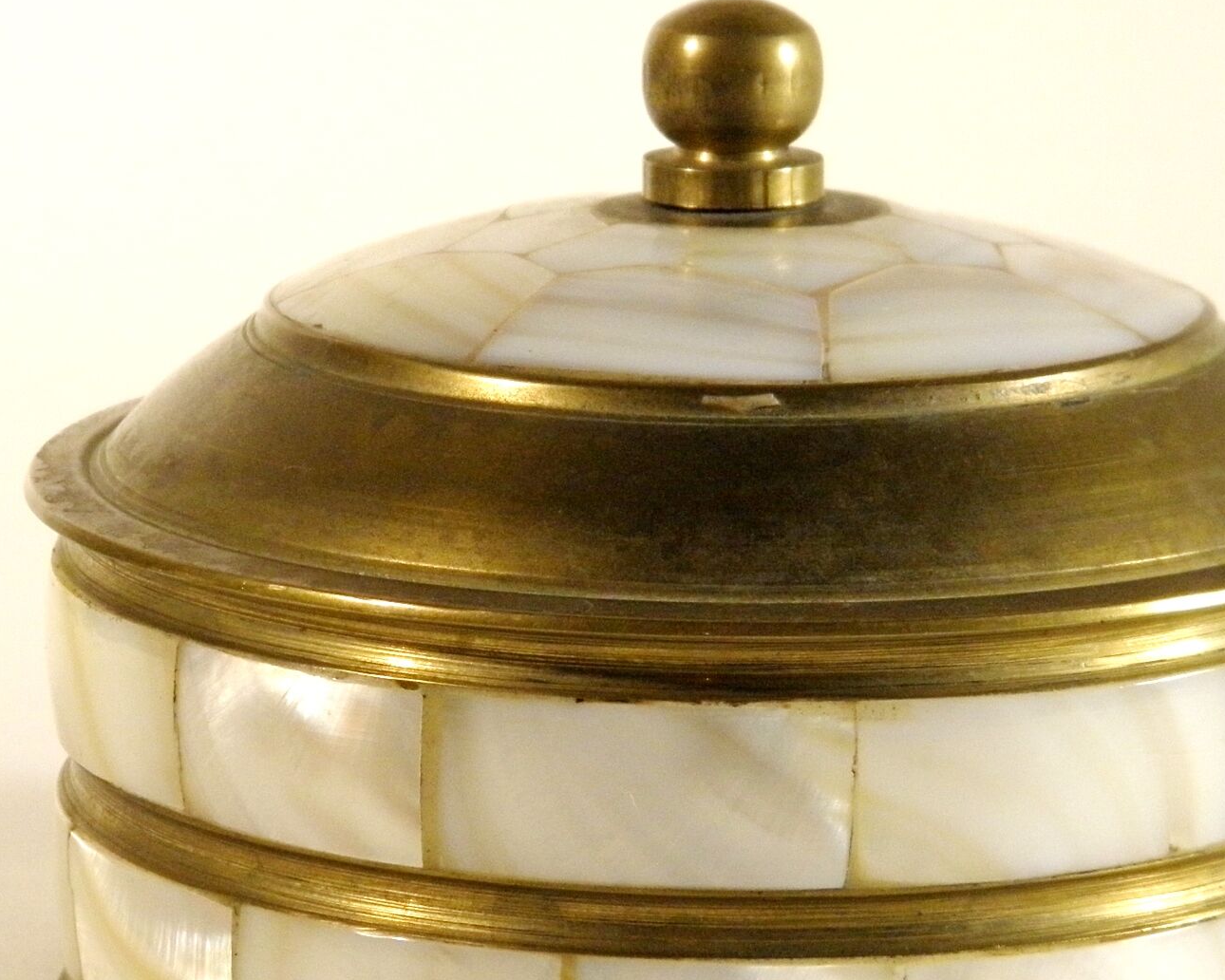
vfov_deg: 10.0
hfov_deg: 12.4
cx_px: 757
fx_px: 5620
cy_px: 602
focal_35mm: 155
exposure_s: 1/50
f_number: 4.4
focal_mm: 14.3
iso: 200
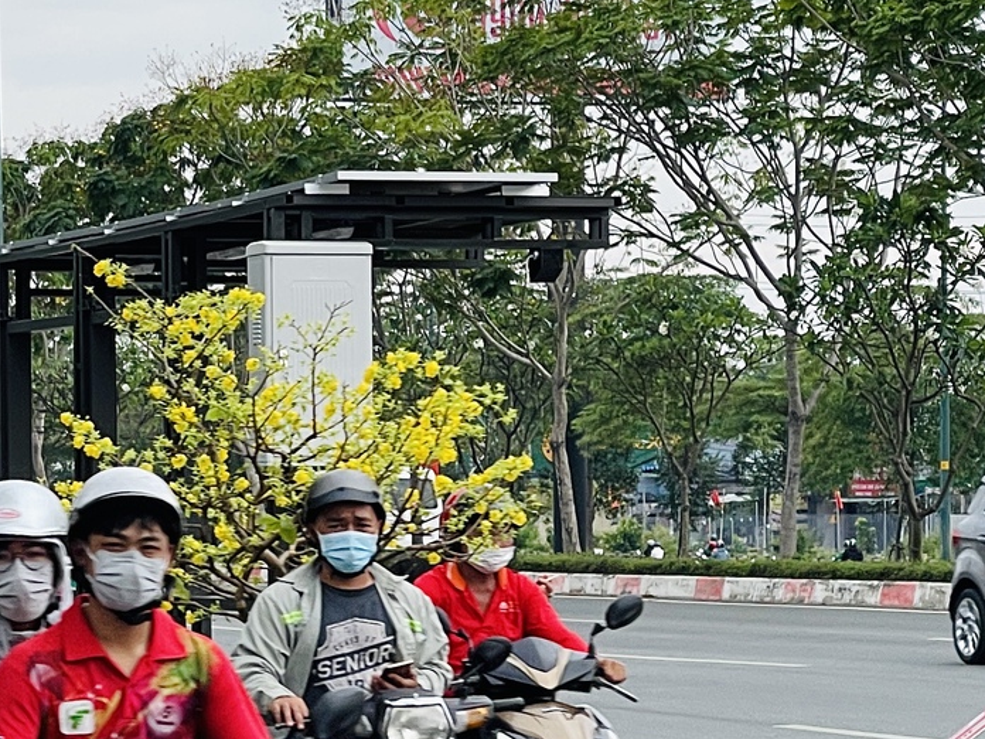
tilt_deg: -0.5
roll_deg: +0.5
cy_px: 479
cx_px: 102
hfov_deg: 10.7
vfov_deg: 8.1
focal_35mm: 184
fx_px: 5236
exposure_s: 1/286
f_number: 2.2
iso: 20
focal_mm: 7.5
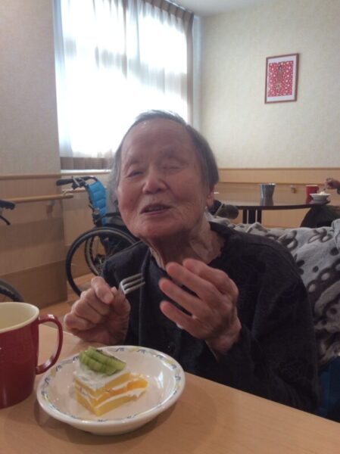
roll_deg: +0.4
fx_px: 420
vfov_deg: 56.9
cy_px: 227
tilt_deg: -10.3
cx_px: 170
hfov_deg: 44.1
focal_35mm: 32
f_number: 2.4
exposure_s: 1/24
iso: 32
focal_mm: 3.3
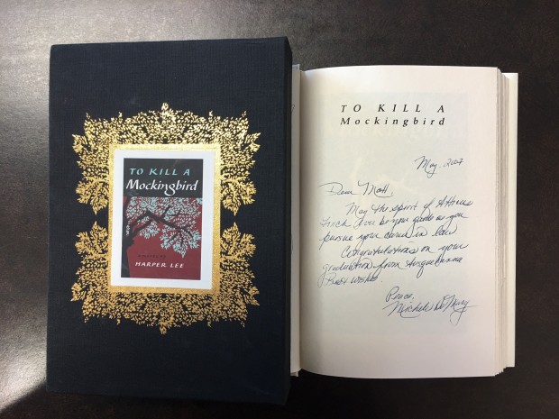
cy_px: 210
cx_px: 280
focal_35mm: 29
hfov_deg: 61.7
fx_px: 468
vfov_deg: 48.2
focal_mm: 4.15
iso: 40
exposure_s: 1/30
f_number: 2.2
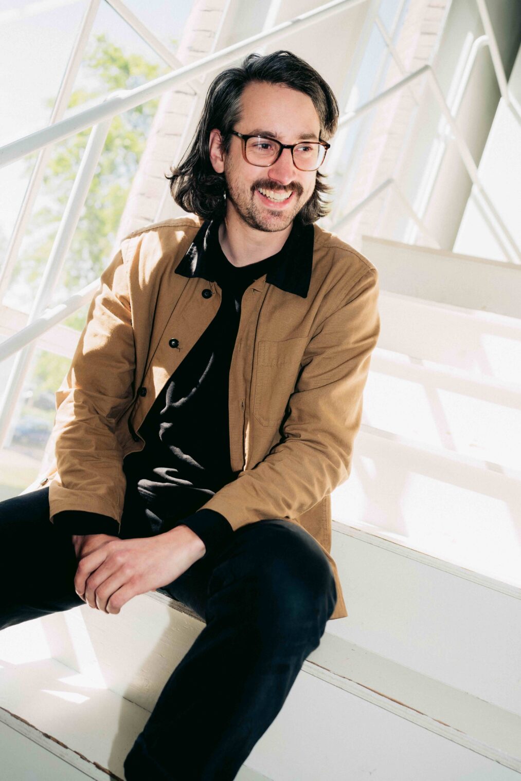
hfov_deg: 37.8
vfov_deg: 54.4
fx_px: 760
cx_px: 260
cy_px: 390
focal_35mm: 35
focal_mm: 35
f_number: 3.5
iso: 100
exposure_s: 1/125
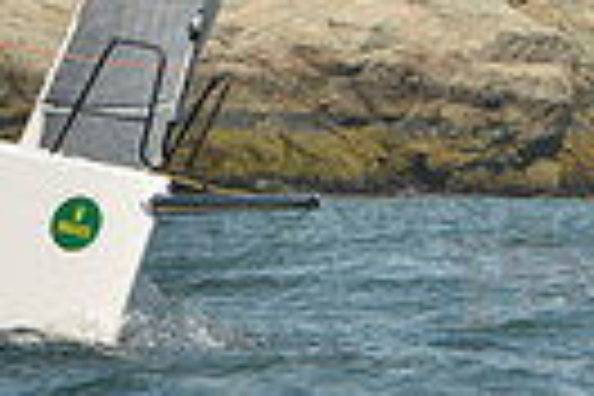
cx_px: 225
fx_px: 29104
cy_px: 43
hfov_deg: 1.2
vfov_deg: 0.8
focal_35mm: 1764
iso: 280
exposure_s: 1/1250
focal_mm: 400
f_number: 7.1
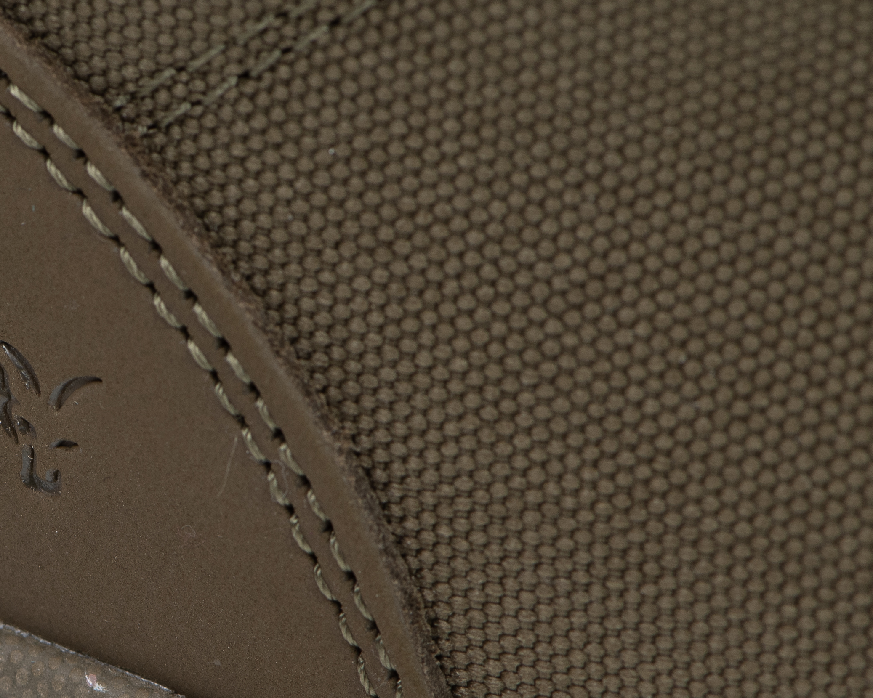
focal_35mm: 286
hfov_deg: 6.7
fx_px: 7389
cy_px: 613
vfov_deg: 5.4
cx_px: -28
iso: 200
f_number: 16
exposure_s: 1/160
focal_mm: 105
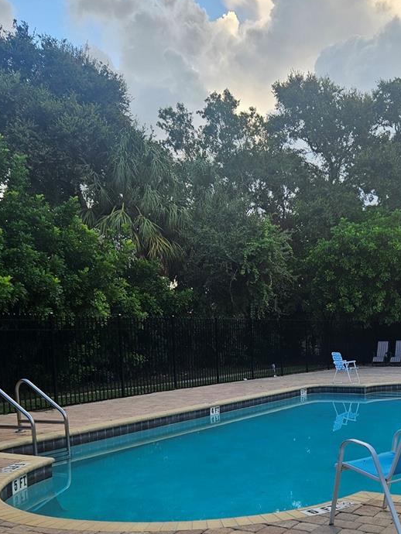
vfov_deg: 45.1
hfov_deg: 35.1
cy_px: 405
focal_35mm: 40
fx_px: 617
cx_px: 307
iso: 25
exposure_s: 1/235
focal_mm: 5.4
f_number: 1.8
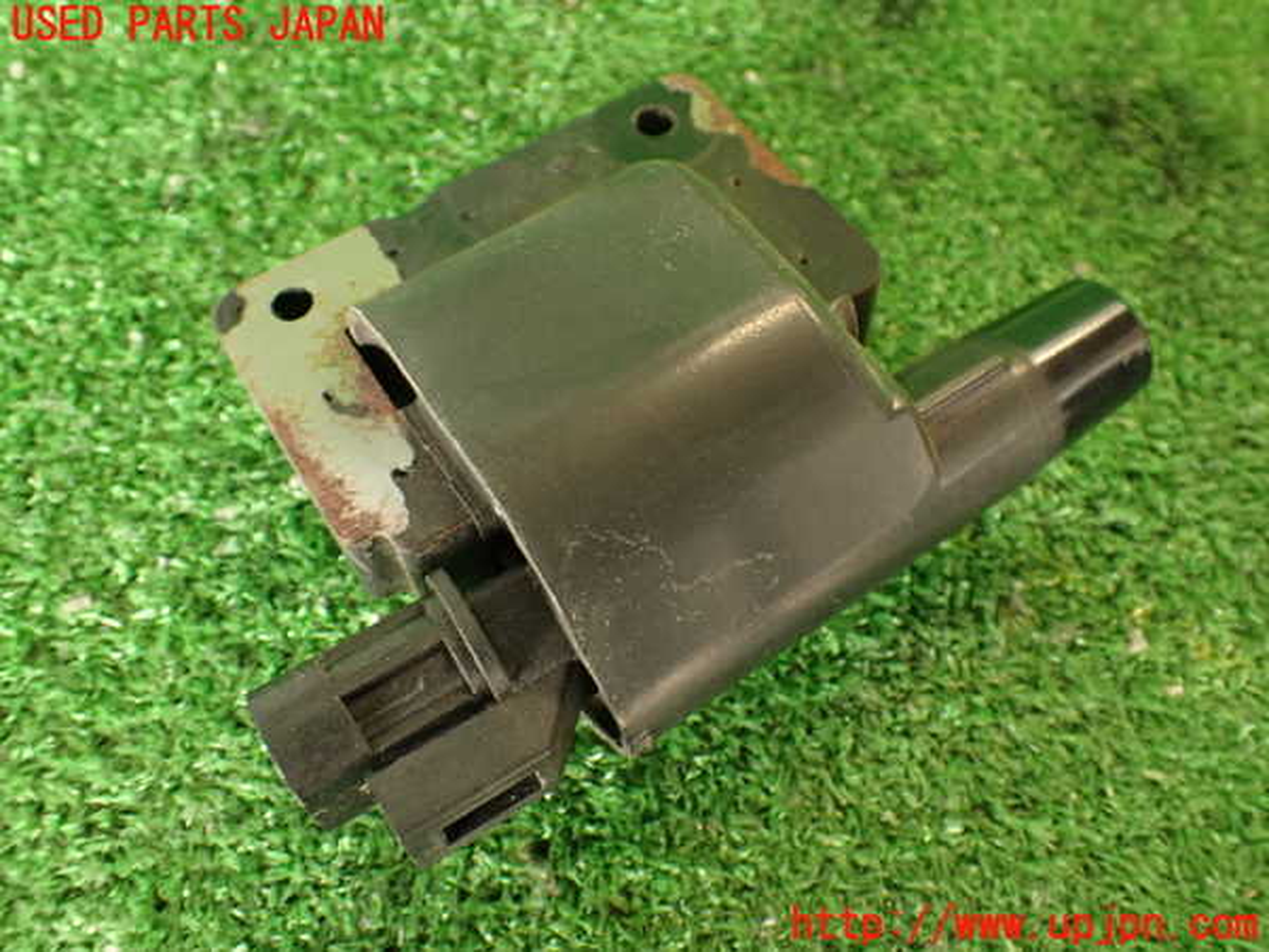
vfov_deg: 44.2
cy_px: 476
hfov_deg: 56.8
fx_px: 1173
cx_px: 634
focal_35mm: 32
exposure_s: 1/30
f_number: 2.4
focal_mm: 5.79
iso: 250
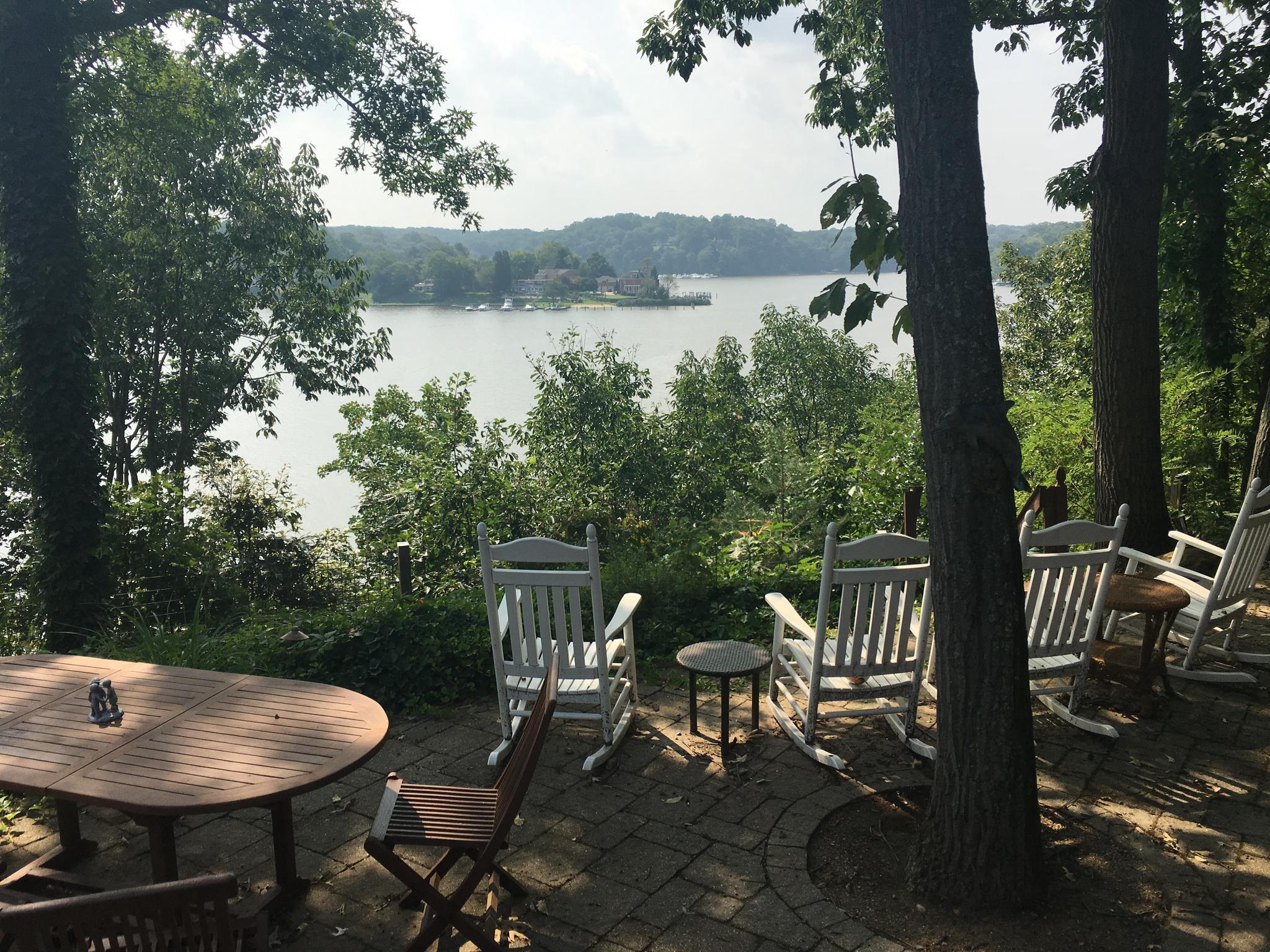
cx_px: 635
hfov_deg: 61.7
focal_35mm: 29
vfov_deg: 48.2
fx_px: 1064
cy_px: 476
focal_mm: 4.15
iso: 25
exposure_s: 1/1451
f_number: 2.2
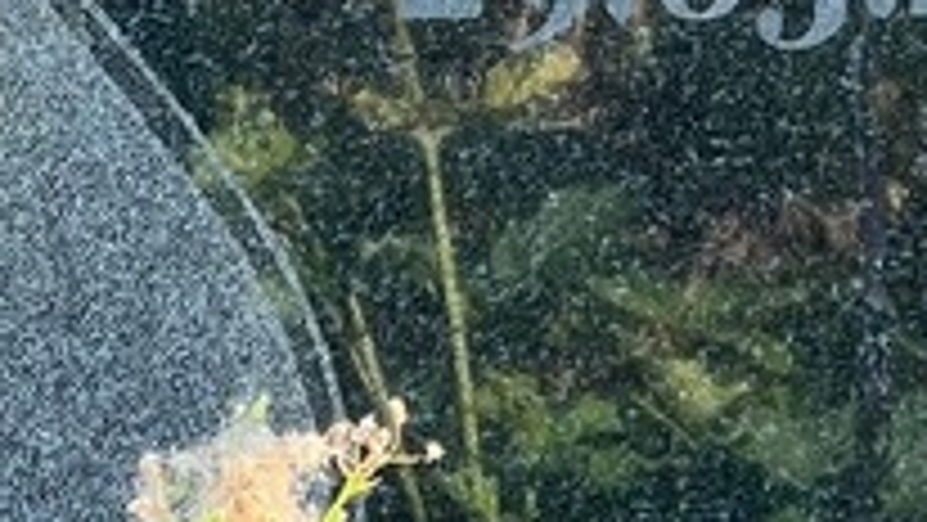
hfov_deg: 6.6
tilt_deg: -25.3
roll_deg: +0.7
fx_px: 7991
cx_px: 783
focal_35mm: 325
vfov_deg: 3.7
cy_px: -711
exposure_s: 1/99
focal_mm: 9
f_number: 2.8
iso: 32
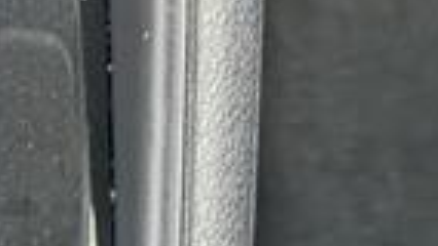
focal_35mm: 240
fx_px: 2788
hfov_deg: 8.7
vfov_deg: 5.0
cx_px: -284
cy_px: -123
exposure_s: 1/385
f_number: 1.68
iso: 191
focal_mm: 6.9
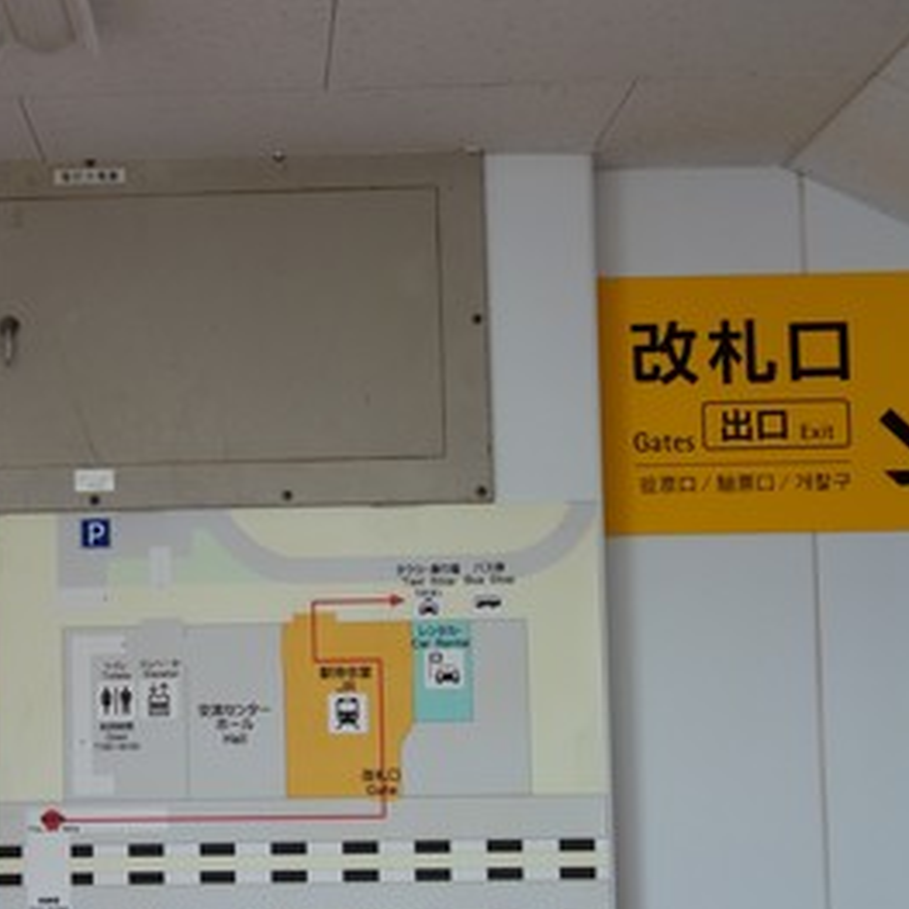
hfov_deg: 28.9
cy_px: 565
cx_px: 176
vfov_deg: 29.4
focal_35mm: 58
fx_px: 1723
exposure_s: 1/80
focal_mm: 10.4
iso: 125
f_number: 1.8
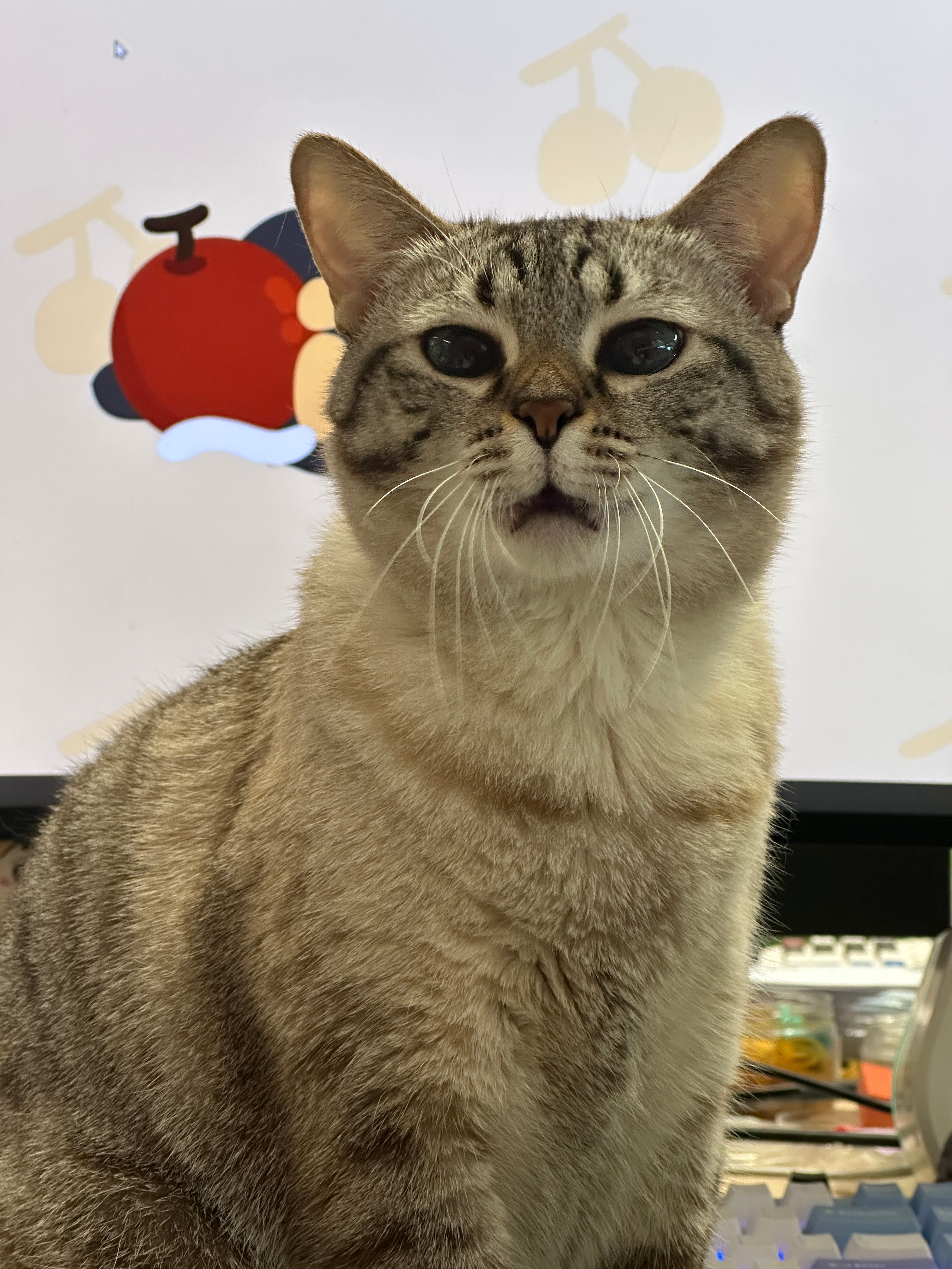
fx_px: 2824
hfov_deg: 19.1
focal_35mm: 77
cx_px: 476
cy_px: 634
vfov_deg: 25.3
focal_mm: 9
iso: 250
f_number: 2.8
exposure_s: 1/50
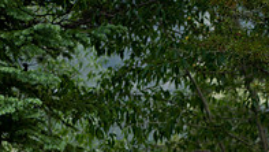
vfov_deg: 7.8
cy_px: 220
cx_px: 158
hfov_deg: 13.9
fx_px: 1099
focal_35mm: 154
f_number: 2.8
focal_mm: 50
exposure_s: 1/500
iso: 125
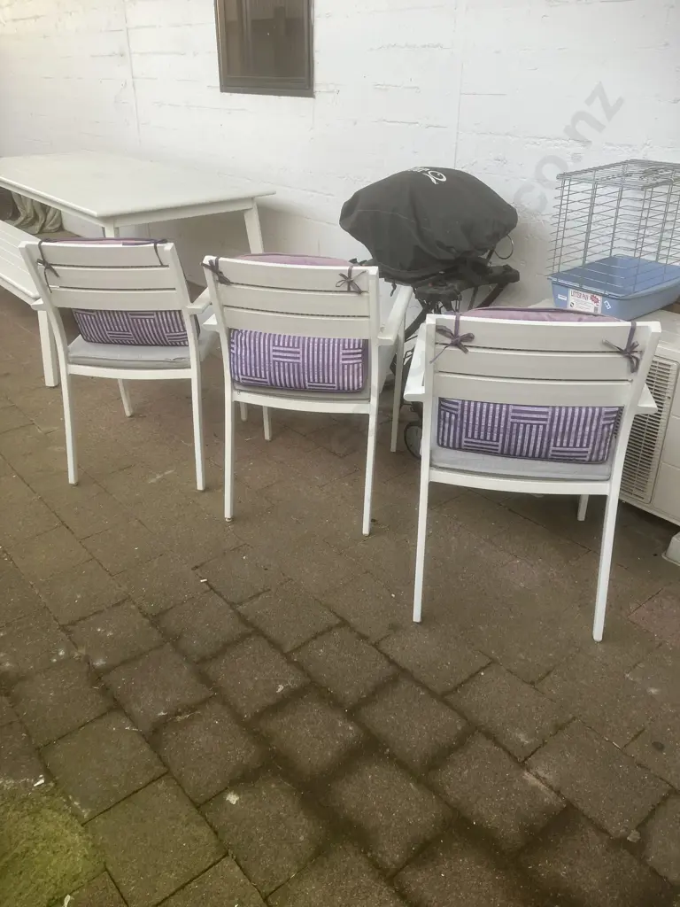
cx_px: 340
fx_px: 733
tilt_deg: -26.0
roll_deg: +0.3
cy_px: 454
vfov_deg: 63.4
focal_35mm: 28
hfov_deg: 49.7
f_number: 1.8
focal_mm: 3.99
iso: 50
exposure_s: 1/121
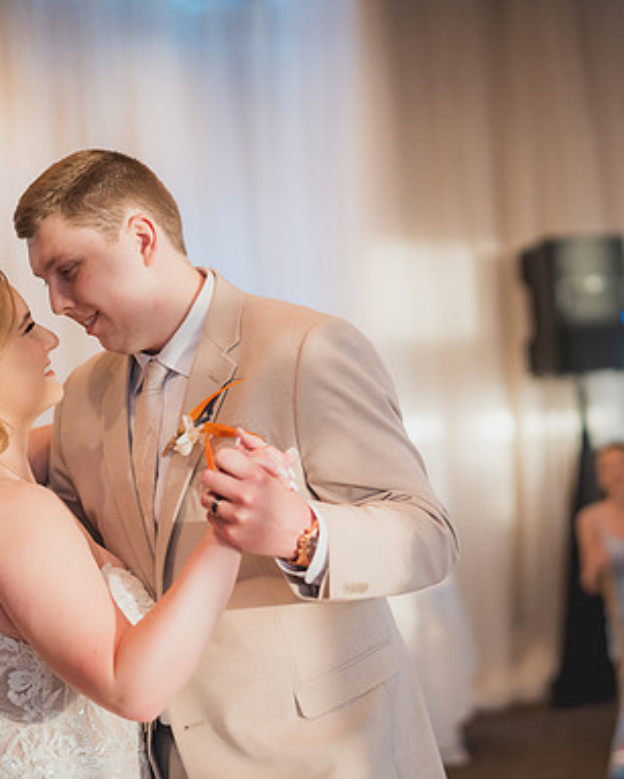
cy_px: 387
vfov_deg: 26.7
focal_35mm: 71
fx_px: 1637
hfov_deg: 21.5
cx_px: 404
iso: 1250
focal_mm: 50
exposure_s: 1/1250
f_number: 1.4
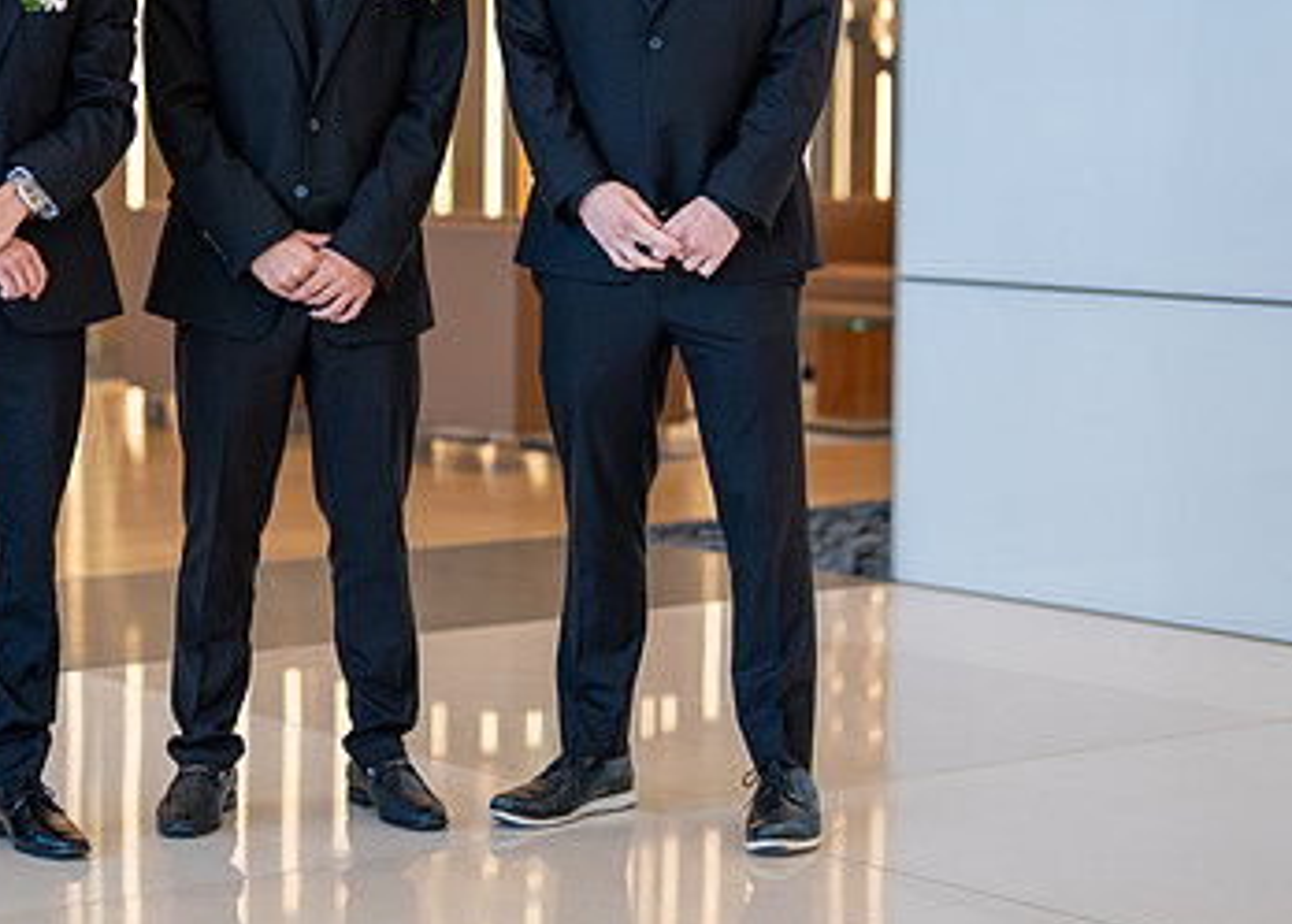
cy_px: 189
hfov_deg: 19.4
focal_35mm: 102
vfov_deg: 14.0
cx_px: 334
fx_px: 3745
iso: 320
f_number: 1.2
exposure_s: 1/800
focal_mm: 50
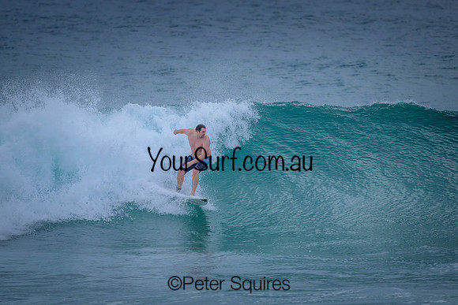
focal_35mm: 800
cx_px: 229
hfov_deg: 2.6
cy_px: 152
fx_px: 10180
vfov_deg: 1.7
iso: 900
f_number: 6.3
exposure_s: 1/2000
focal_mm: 800
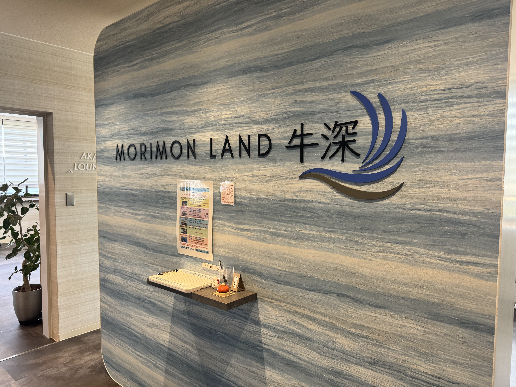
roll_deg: -0.2
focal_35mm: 24
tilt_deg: -4.1
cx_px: 258
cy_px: 194
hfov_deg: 71.6
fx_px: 358
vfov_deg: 56.8
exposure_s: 1/165
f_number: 1.78
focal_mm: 6.76
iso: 100
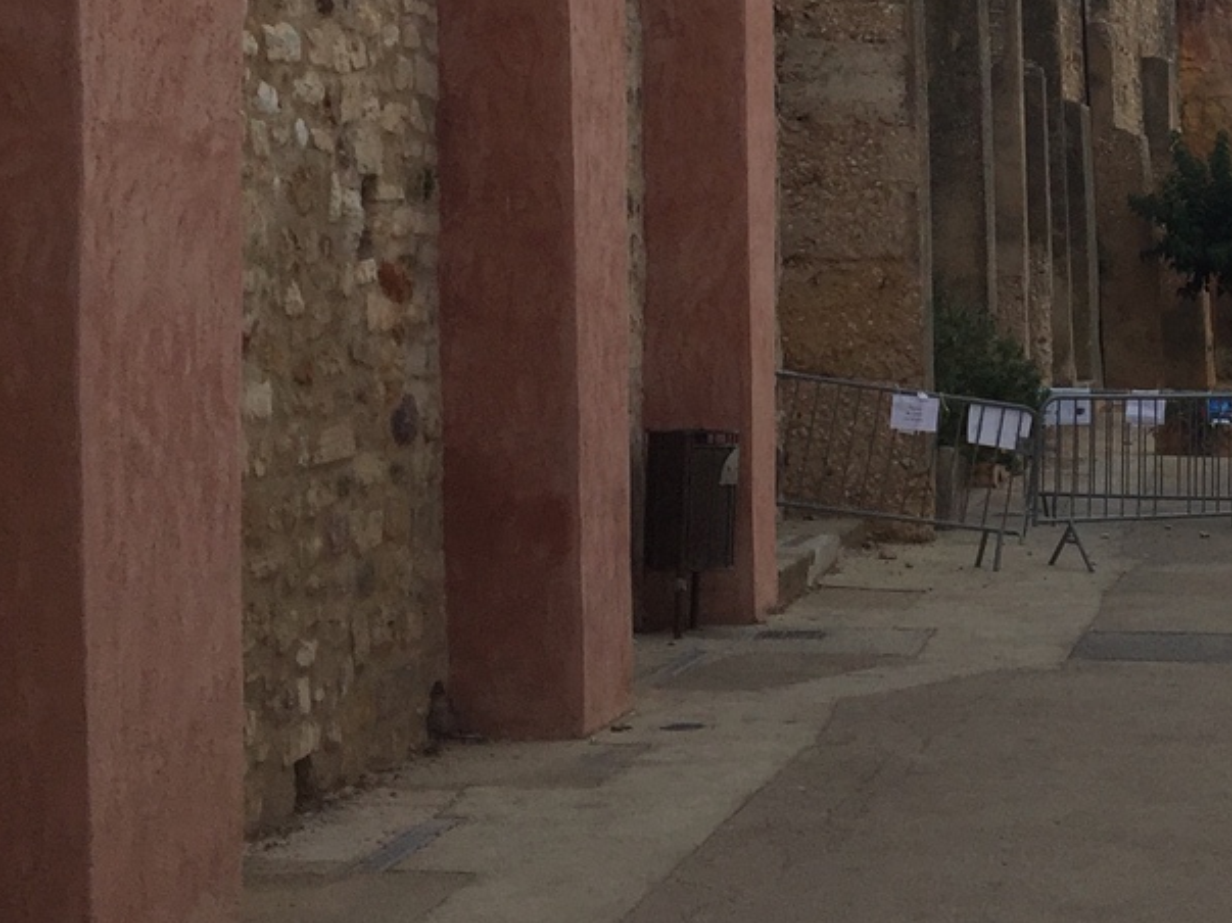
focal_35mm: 77
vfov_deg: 18.4
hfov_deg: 24.0
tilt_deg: +9.3
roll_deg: -1.5
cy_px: -90
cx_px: 1295
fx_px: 2740
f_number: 2.2
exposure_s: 1/2475
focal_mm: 4.15
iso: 32
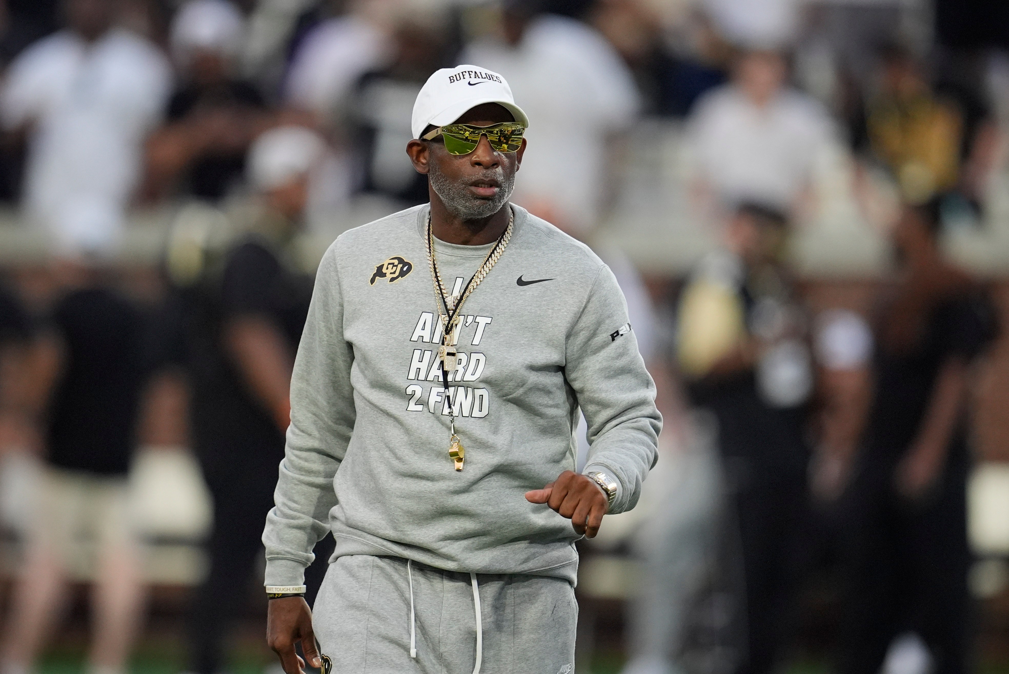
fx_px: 16831
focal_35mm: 600
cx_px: 504
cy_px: 337
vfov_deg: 2.3
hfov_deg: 3.4
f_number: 2.8
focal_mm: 400
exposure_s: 1/2000
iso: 2500
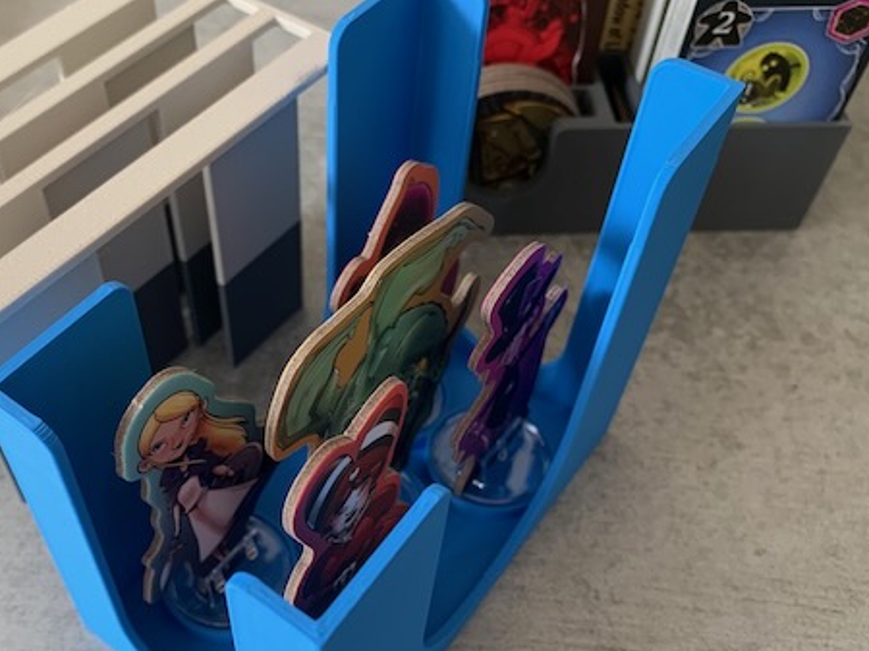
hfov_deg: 49.5
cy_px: 400
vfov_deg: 38.4
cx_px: 311
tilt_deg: -52.4
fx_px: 928
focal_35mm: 37
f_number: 1.8
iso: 100
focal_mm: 4.25
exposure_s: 1/60
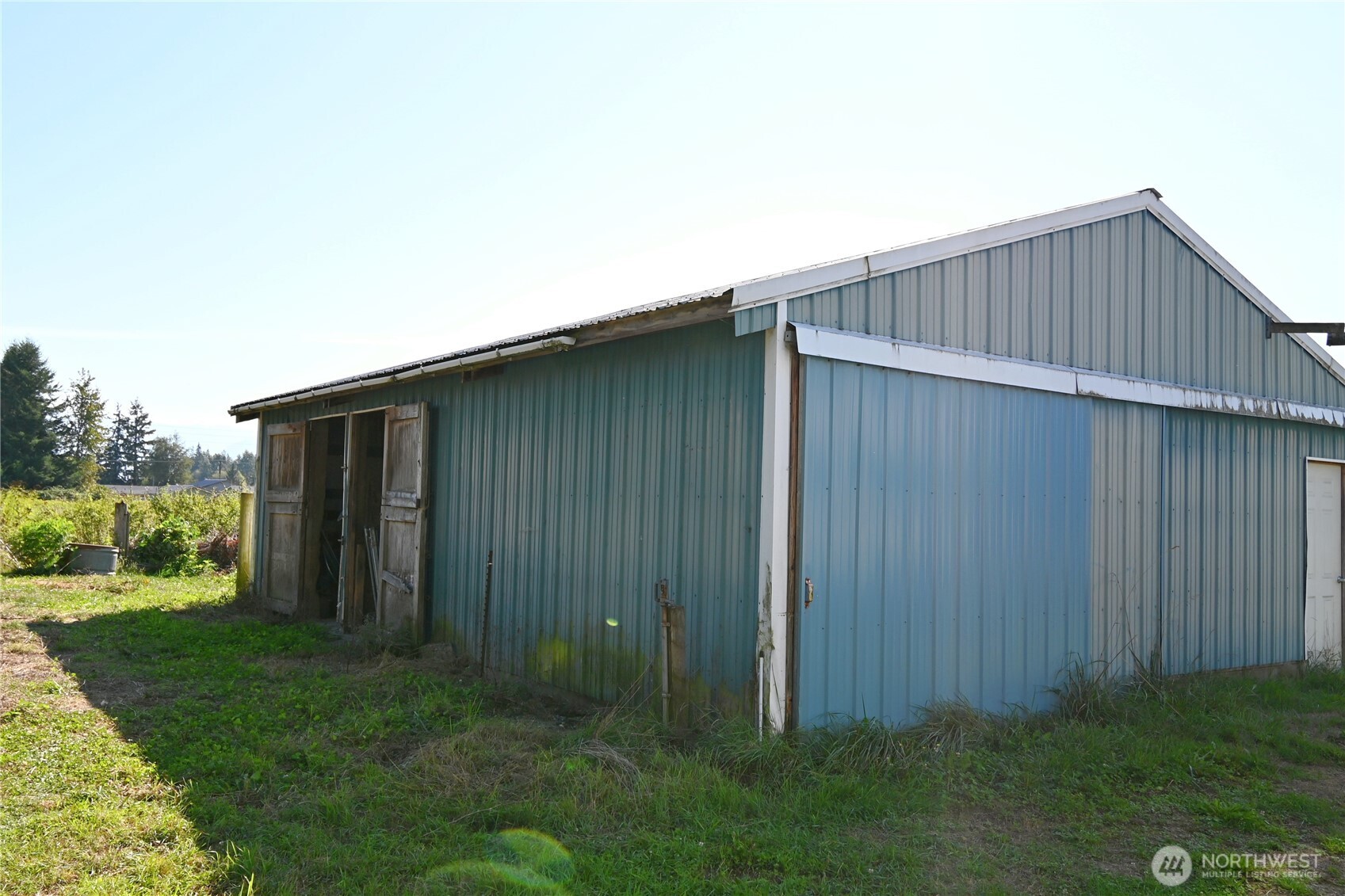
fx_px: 1121
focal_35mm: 30
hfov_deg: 61.9
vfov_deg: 43.6
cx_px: 672
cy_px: 448
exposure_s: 1/250
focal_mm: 20
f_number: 6.3
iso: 100
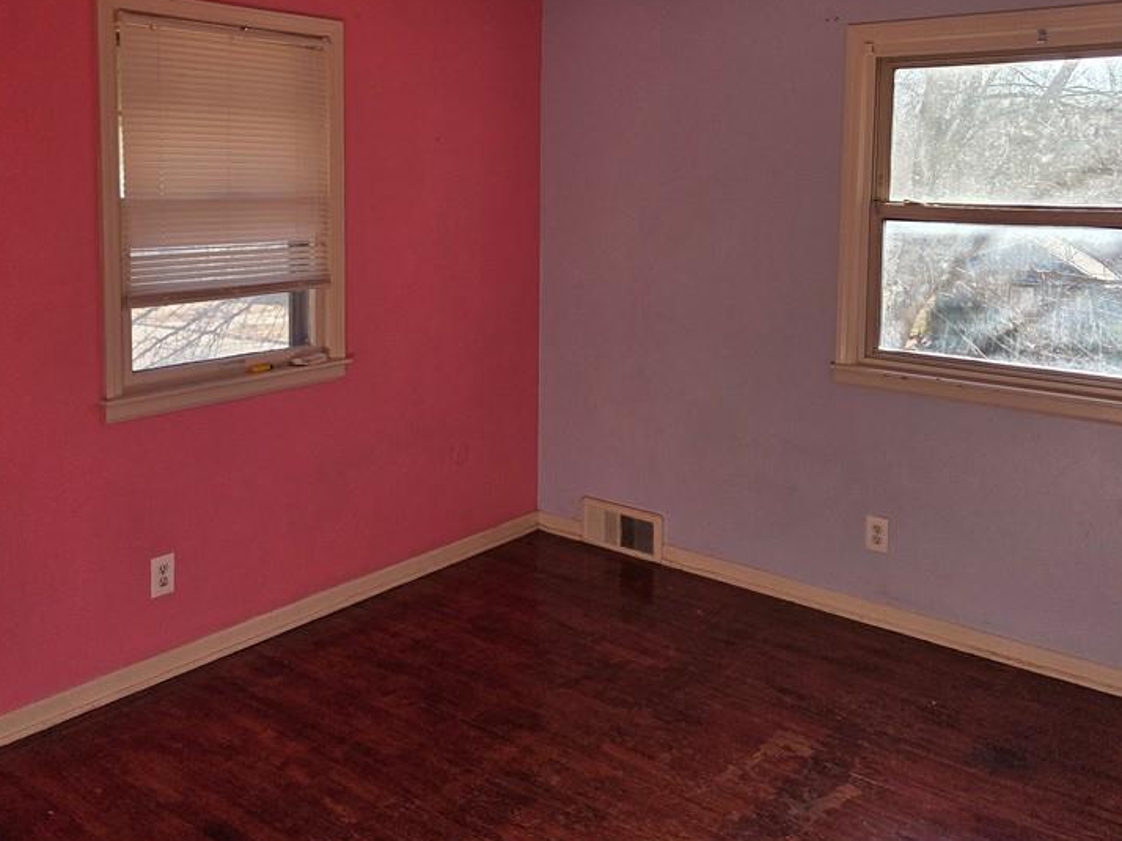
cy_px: 258
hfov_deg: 55.3
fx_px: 1069
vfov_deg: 42.2
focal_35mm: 33
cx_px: 509
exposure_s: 1/359
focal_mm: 5.4
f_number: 1.8
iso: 50
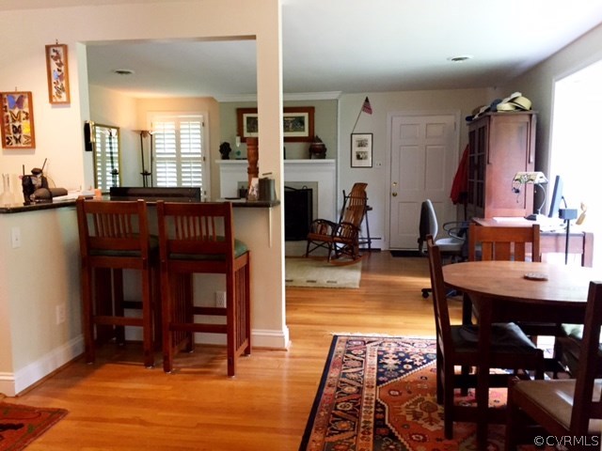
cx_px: 301
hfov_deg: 61.7
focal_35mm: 29
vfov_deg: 48.2
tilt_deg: -6.3
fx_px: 504
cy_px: 226
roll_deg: -0.1
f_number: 2.2
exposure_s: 1/17
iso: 250
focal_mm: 4.15
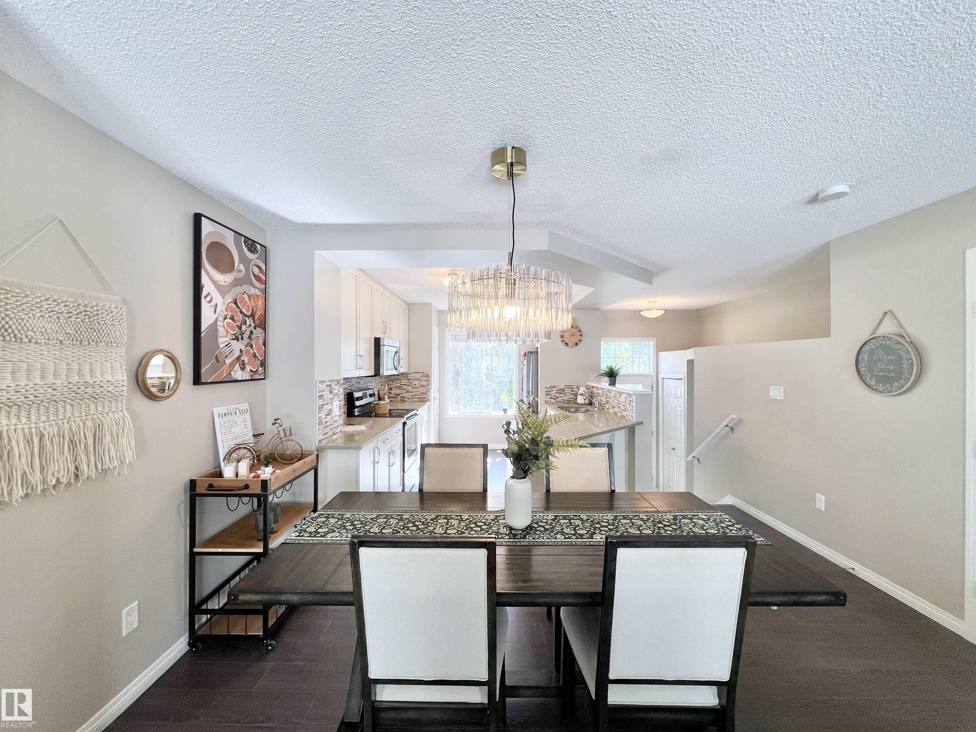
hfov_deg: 106.2
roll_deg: +0.1
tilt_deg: +0.0
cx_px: 488
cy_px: 366
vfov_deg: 89.9
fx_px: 367
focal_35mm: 13
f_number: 1.8
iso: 64
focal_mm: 1.57
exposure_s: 1/120
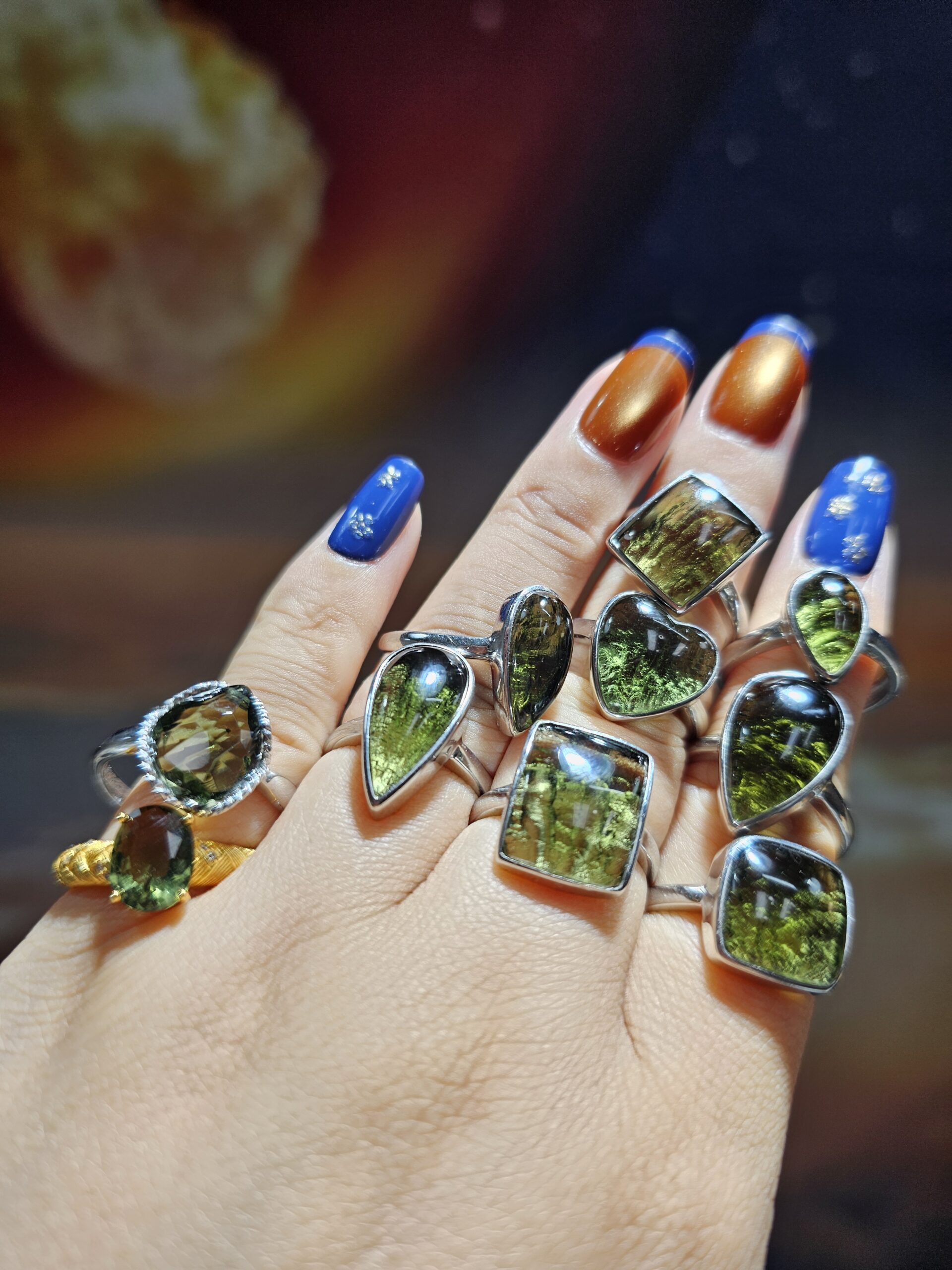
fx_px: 843
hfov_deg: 58.9
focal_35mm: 23
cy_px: 635
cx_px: 476
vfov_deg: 73.9
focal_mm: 6.3
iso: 12
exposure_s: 1/120
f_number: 1.7
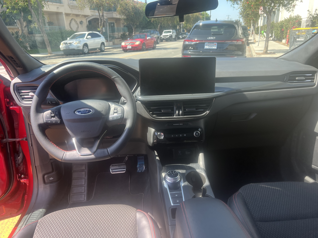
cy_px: 119
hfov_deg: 67.3
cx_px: 159
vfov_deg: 53.1
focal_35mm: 26
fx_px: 239
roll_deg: +3.8
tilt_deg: -19.0
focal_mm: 5.7
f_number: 1.5
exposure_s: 1/251
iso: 40
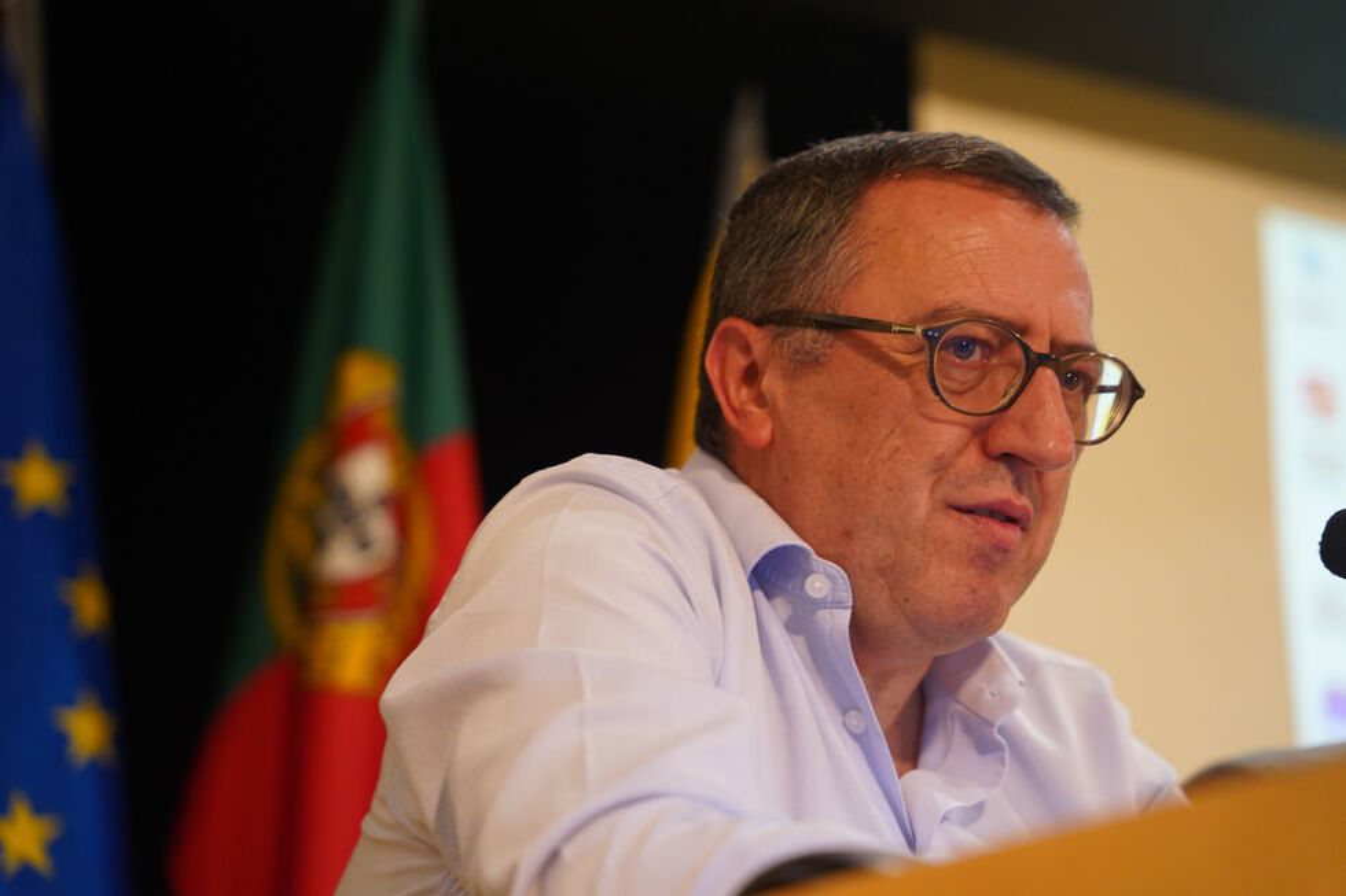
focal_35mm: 70
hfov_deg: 28.8
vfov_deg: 19.4
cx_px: 673
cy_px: 448
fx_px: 2617
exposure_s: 1/80
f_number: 2.8
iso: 2500
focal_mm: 70
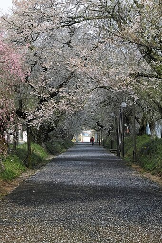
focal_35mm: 93
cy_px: 122
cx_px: 81
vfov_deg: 21.9
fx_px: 628
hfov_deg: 14.7
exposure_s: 1/500
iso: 400
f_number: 8
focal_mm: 70
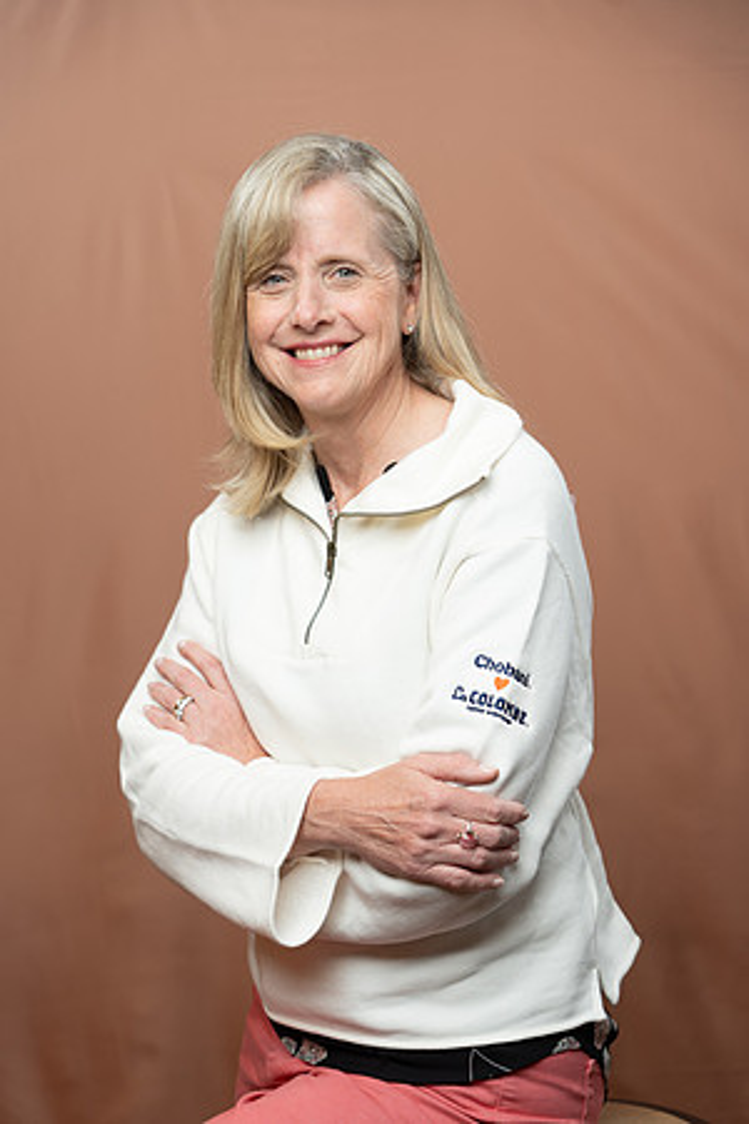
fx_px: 2247
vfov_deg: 28.1
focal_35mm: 72
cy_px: 562
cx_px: 374
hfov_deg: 18.9
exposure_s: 1/160
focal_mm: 72
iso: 320
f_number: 4
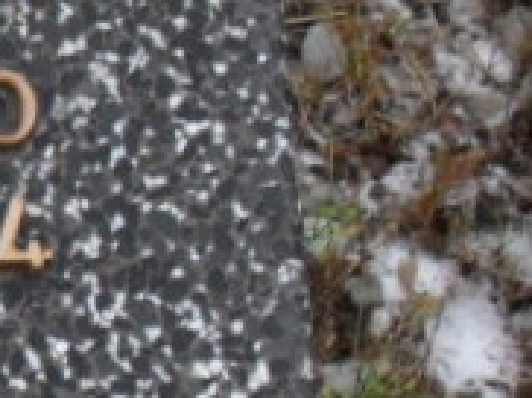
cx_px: -766
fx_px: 3024
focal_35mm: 197
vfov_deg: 7.5
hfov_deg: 9.0
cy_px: 480
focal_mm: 6.3
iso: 100
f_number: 3.2
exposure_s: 1/350
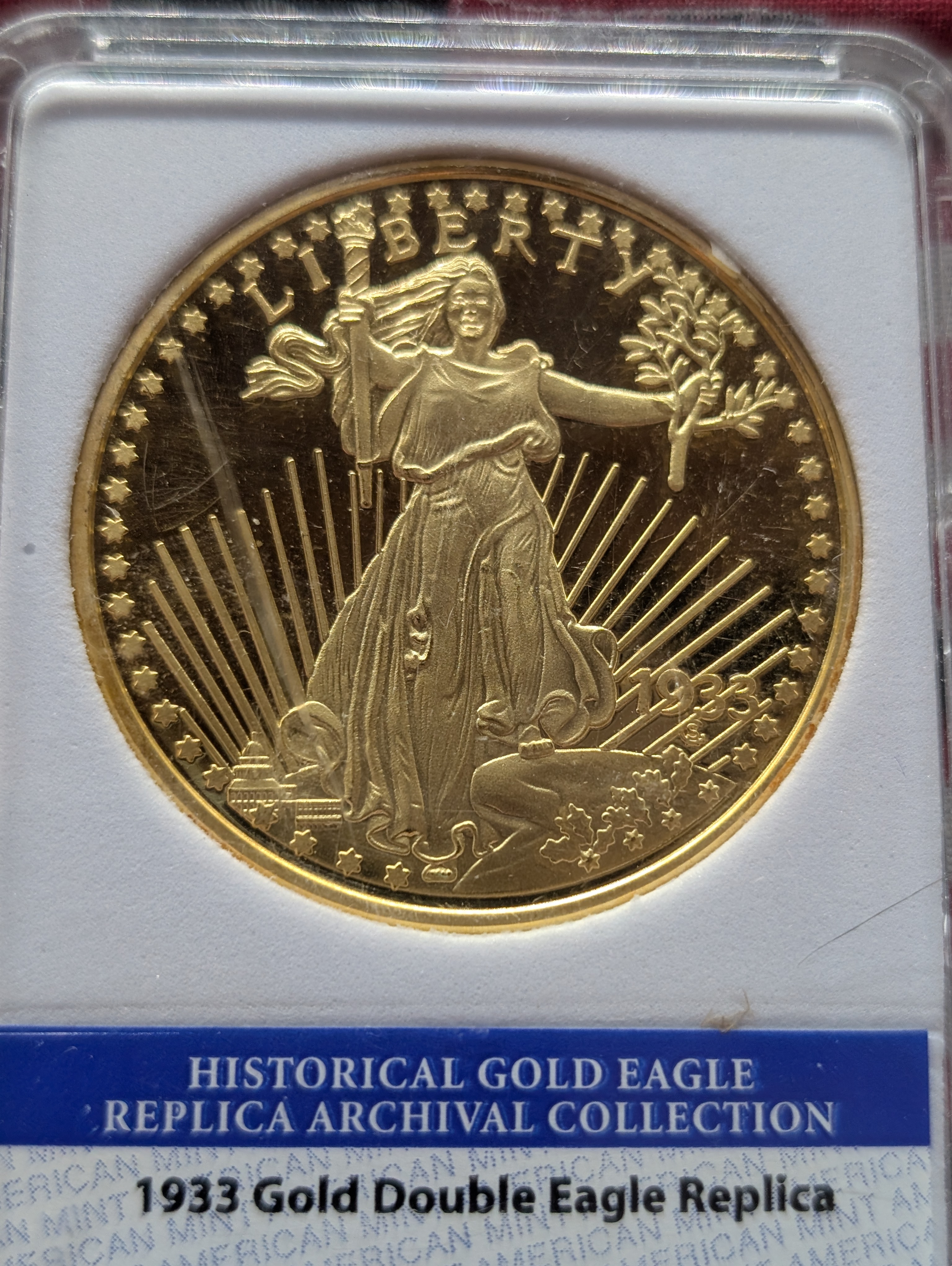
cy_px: 633
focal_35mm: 49
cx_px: 476
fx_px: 1792
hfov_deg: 29.7
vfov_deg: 38.9
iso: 66
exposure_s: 1/101
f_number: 1.68
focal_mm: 6.9
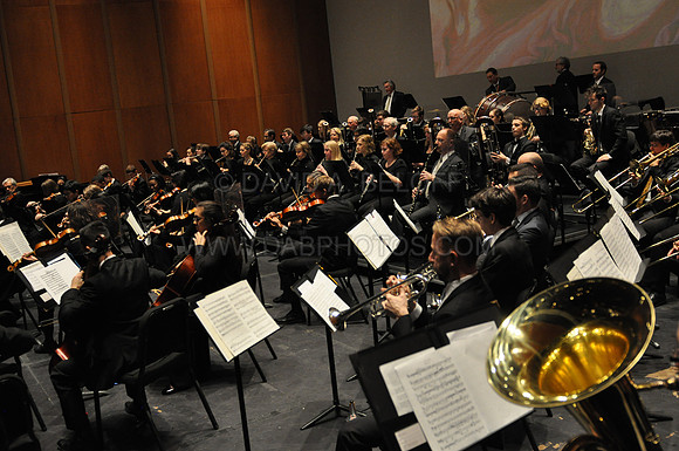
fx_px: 678
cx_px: 340
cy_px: 226
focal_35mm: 36
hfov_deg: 53.2
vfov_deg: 36.8
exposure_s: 1/250
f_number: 2.8
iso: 1600
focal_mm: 24
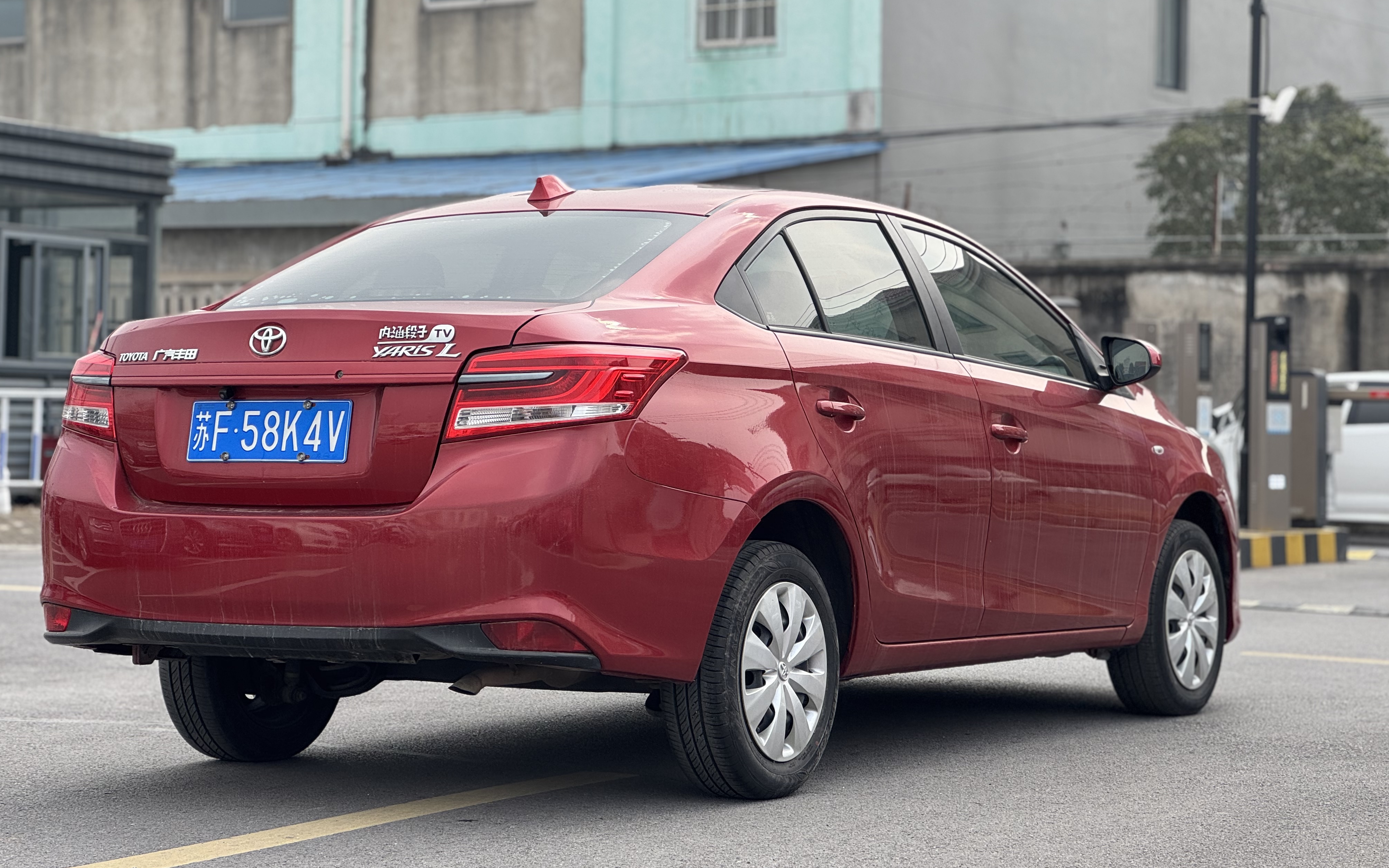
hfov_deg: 25.2
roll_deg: -0.6
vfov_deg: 15.9
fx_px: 3104
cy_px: 348
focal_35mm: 82
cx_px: 692
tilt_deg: +1.6
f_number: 2.8
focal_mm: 9
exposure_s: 1/483
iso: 25
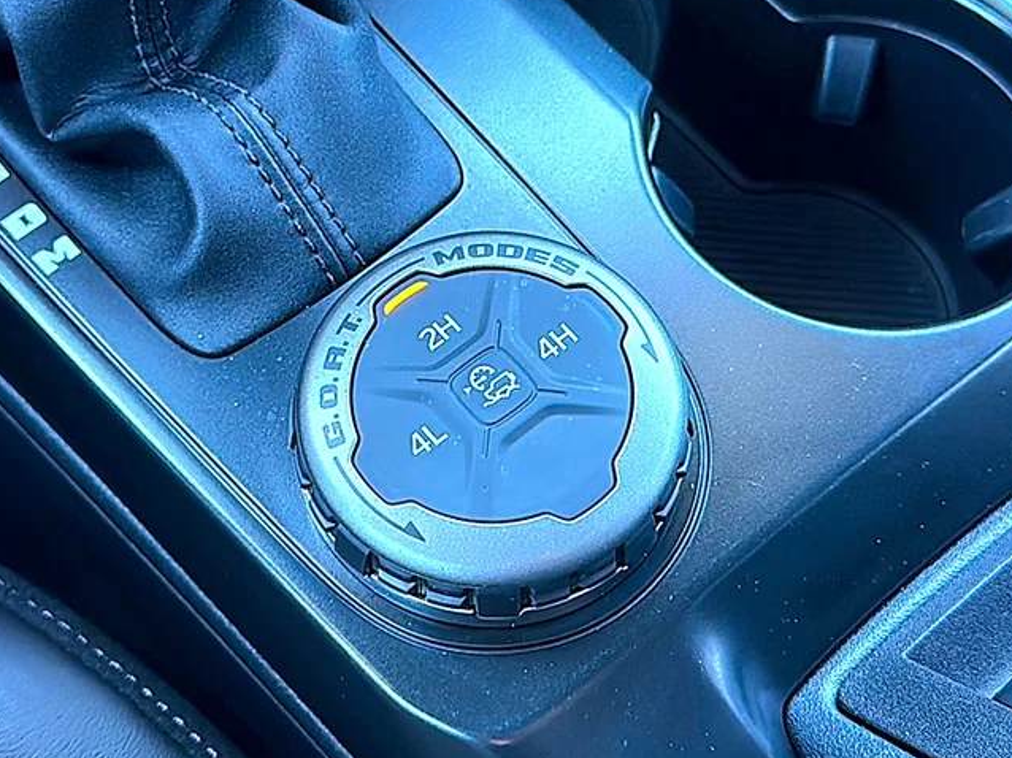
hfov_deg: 42.1
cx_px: 498
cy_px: 392
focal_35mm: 45
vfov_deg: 32.2
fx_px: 1315
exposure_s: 1/40
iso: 500
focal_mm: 6.86
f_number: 1.78
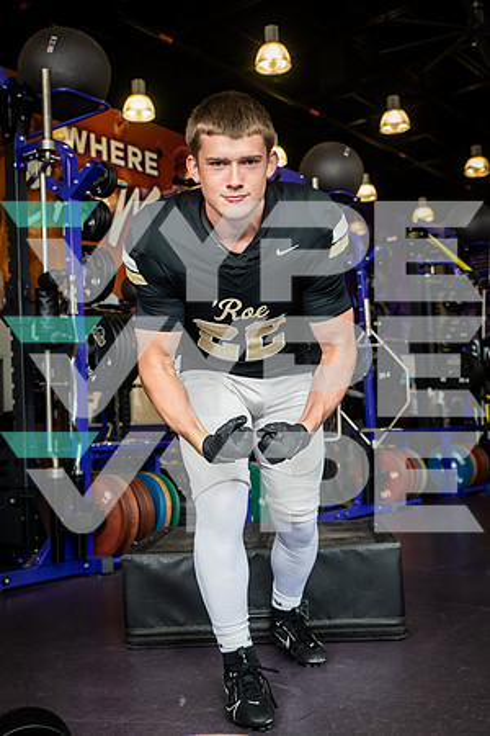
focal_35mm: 42
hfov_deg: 31.9
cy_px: 368
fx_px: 857
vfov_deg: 46.4
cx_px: 245
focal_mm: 42
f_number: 5.6
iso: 500
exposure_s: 1/250
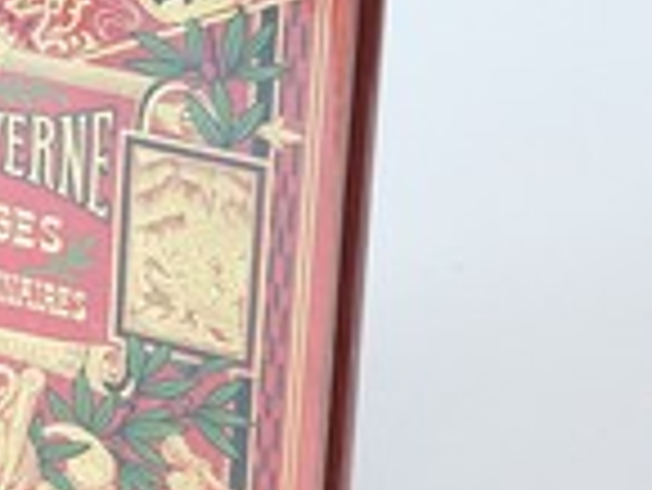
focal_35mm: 165
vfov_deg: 9.0
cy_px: 13
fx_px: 3110
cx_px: -463
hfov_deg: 11.3
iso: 226
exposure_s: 1/99.9
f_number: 1.85
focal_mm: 6.81
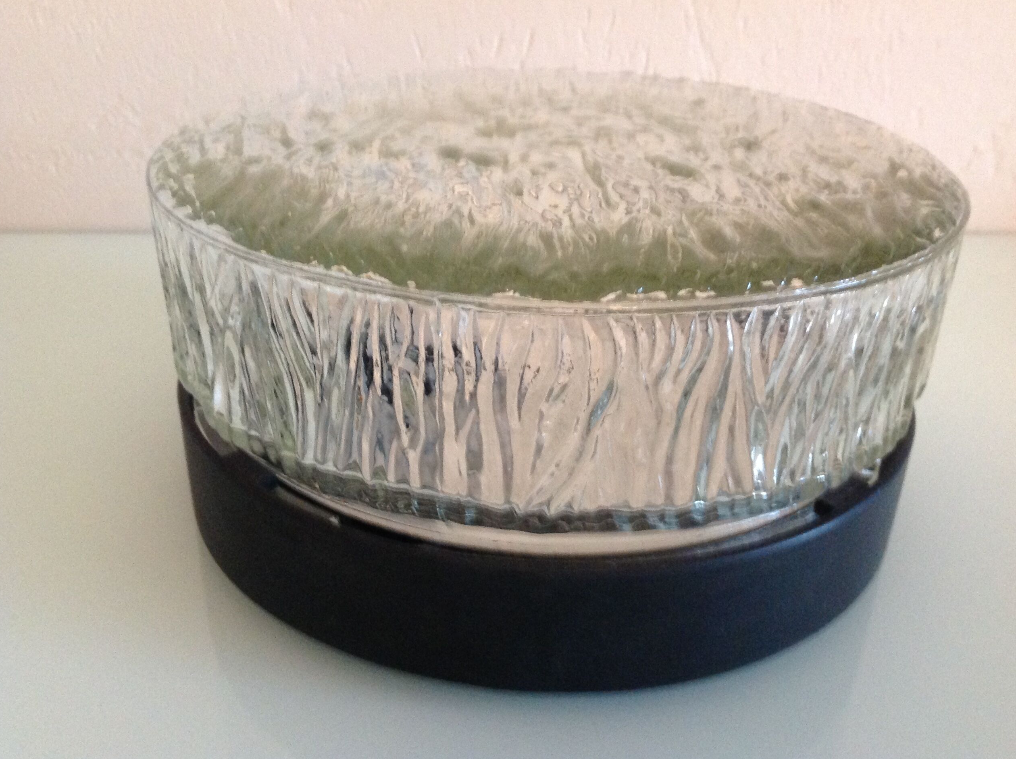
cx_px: 512
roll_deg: -2.7
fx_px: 1055
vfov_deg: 39.6
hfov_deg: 51.4
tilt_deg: -28.6
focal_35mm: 36
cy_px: 376
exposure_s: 1/15
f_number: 2.4
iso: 320
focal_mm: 4.28
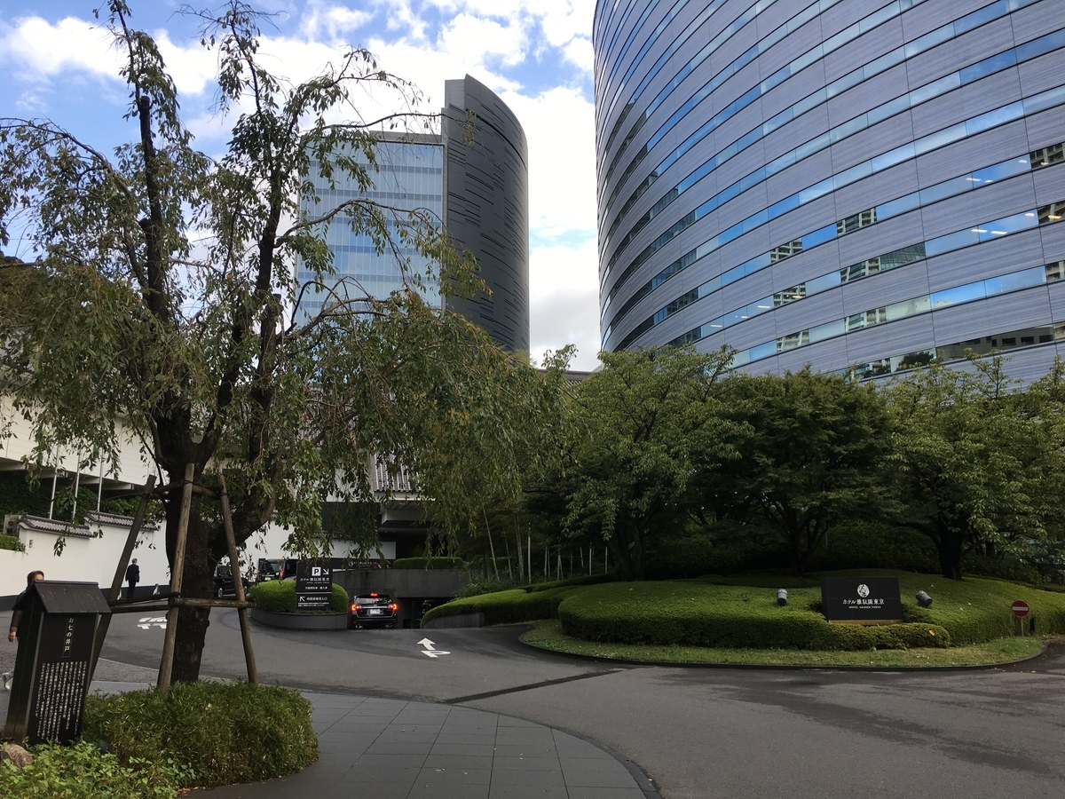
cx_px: 532
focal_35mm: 29
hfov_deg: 61.7
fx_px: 892
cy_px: 400
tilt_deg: +12.3
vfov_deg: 48.2
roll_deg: +1.8
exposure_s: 1/364
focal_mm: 4.15
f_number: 2.2
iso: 25
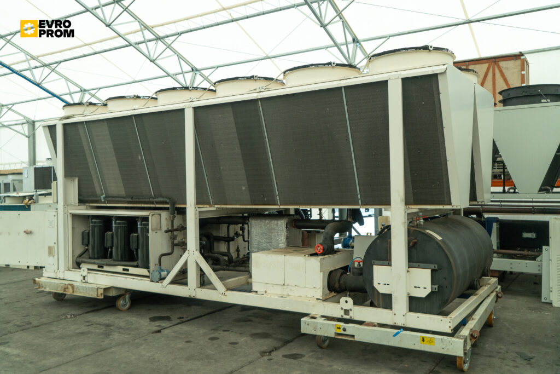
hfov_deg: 60.3
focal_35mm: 31
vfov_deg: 42.3
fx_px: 482
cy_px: 187
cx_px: 280
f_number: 5
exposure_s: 1/160
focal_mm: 31
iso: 800
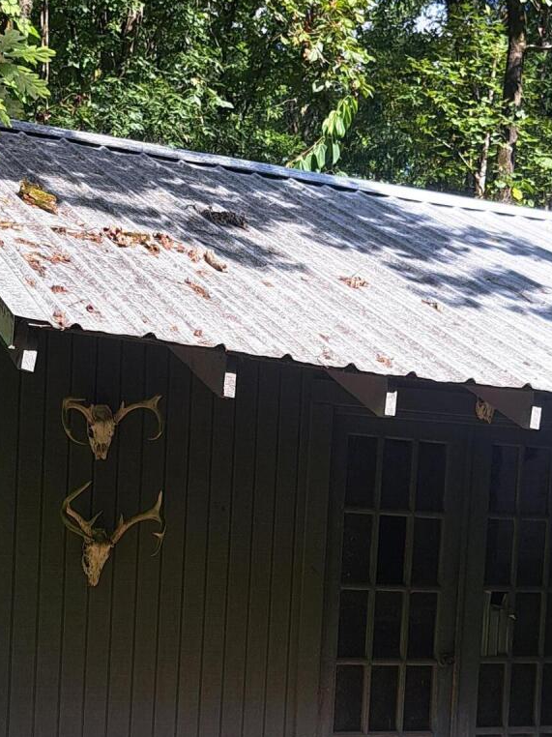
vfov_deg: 29.7
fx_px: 1340
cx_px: 311
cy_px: 633
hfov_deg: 23.3
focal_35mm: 63
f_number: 1.8
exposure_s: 1/598
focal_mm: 5.23
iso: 50
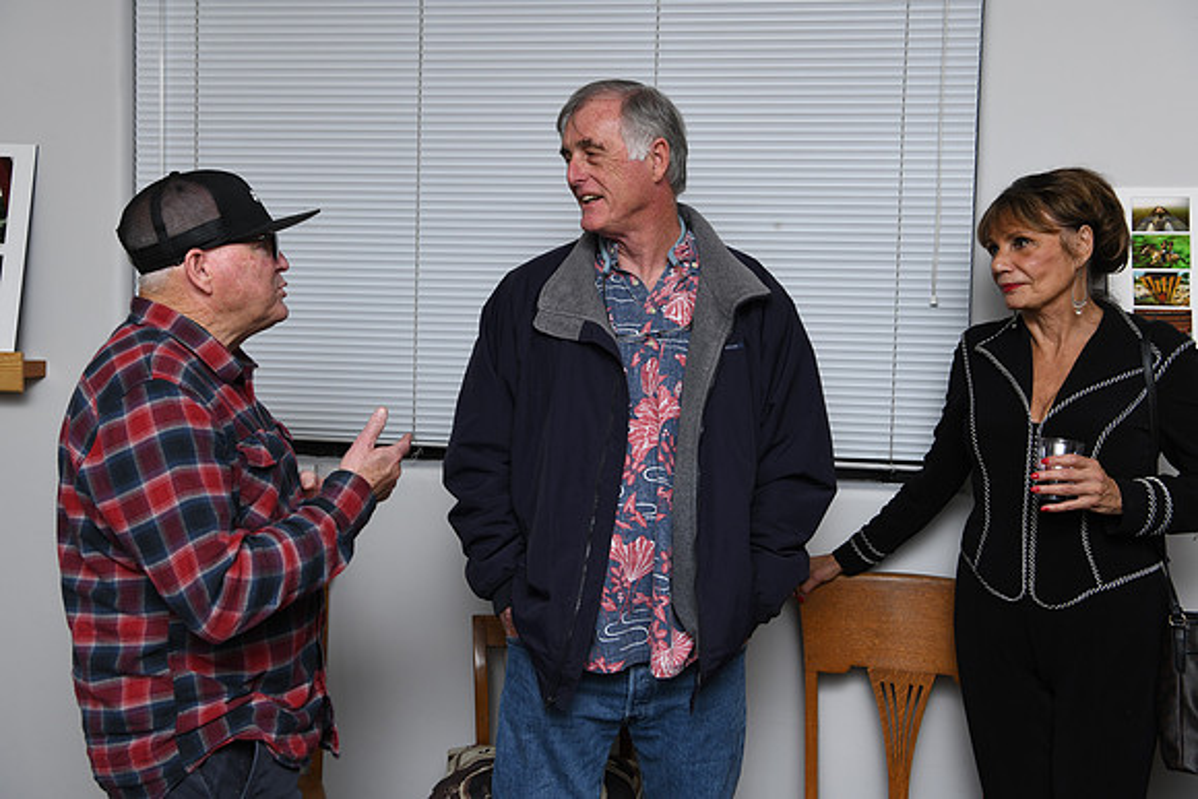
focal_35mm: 36
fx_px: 1198
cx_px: 599
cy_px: 400
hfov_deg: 53.1
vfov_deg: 36.9
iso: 400
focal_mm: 36
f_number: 7.1
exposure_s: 1/160
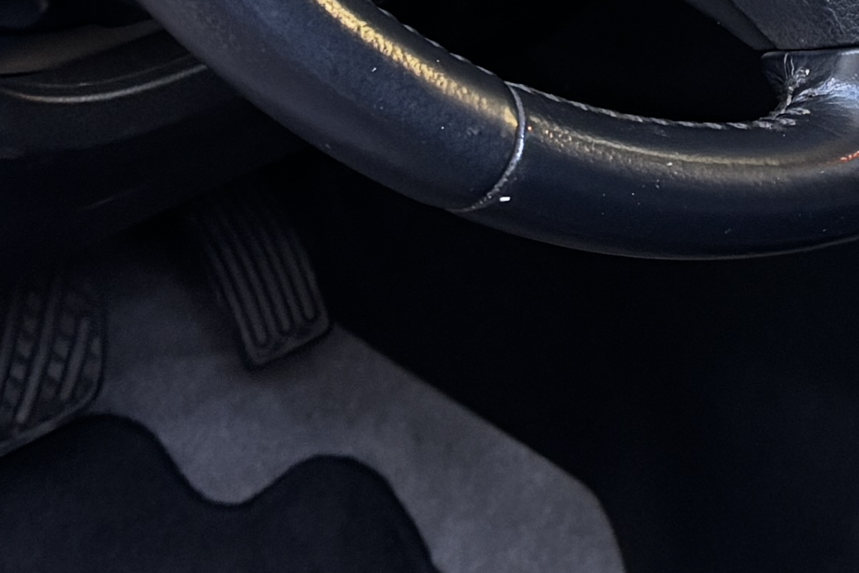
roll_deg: -1.4
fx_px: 3221
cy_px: -487
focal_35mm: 135
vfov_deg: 9.6
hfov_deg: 14.8
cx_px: 937
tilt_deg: -16.6
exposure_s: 1/60
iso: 400
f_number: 1.6
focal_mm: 5.96
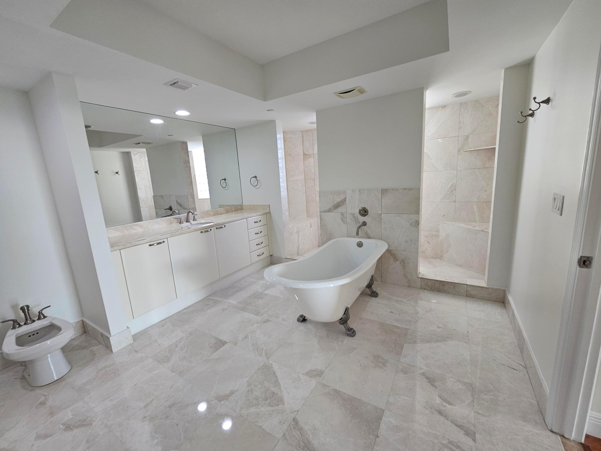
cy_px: 226
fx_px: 226
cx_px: 300
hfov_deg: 106.2
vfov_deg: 89.9
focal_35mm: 13
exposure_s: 1/60
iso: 64
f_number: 2.2
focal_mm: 2.2
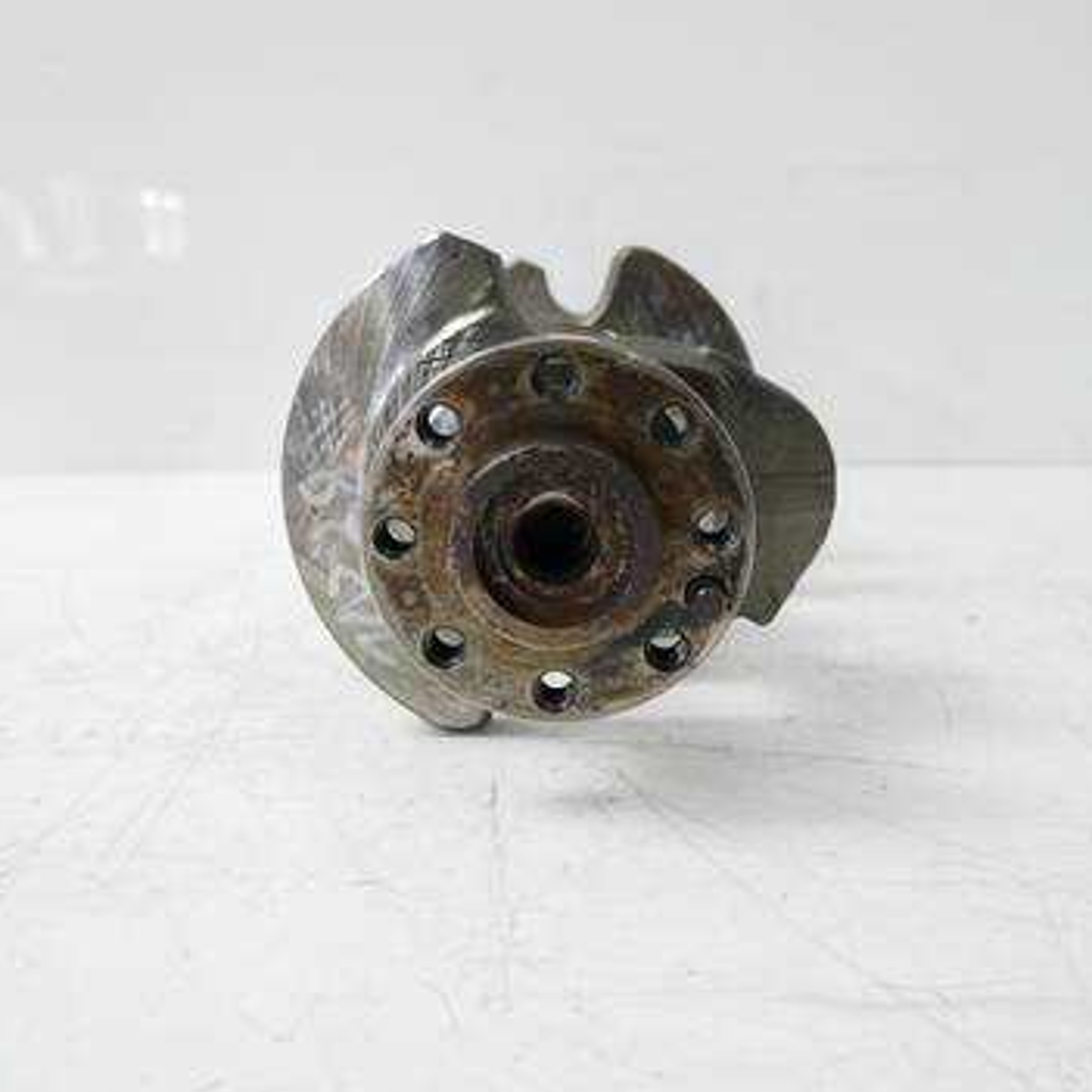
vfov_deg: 55.6
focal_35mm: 29
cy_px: 557
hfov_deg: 55.6
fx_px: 1035
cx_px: 563
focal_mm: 12
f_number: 3.5
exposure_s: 1/60
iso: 640
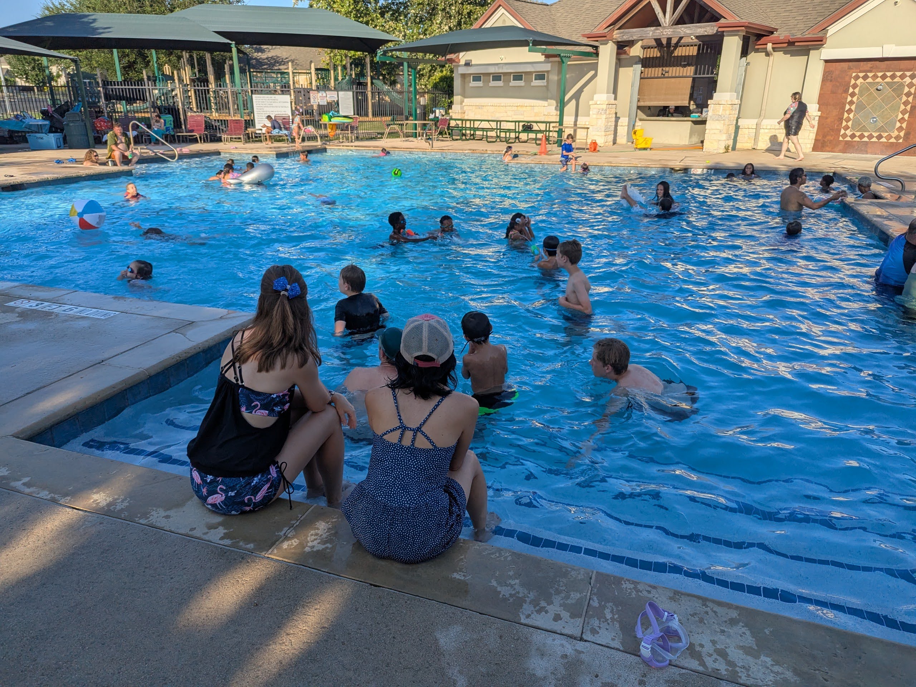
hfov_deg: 71.6
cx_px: 458
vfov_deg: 56.8
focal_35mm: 24
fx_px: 635
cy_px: 344
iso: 40
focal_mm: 6.81
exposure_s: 1/2262
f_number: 1.85
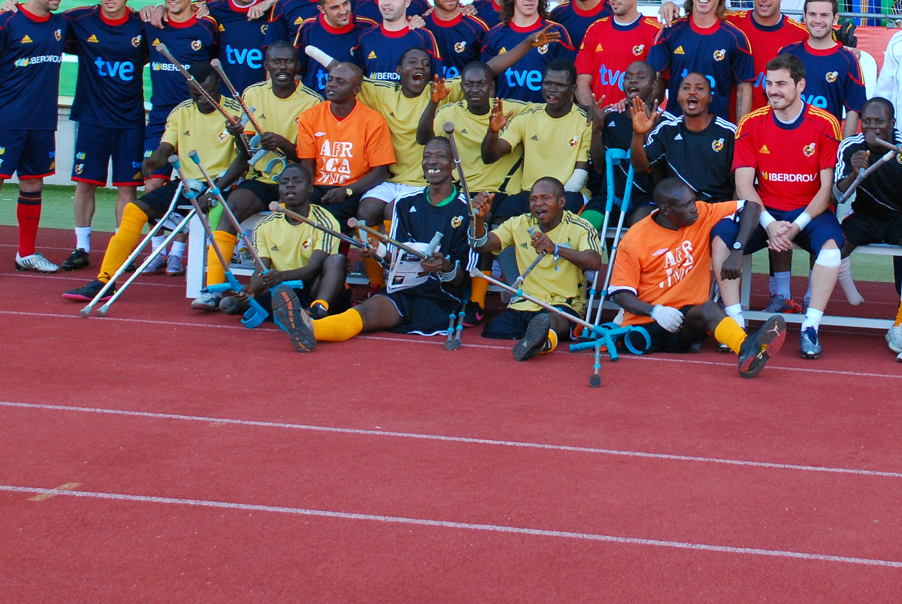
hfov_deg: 24.3
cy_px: 62
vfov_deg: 16.5
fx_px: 2057
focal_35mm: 82
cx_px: 734
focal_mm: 28
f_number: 6.3
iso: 400
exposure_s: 1/125
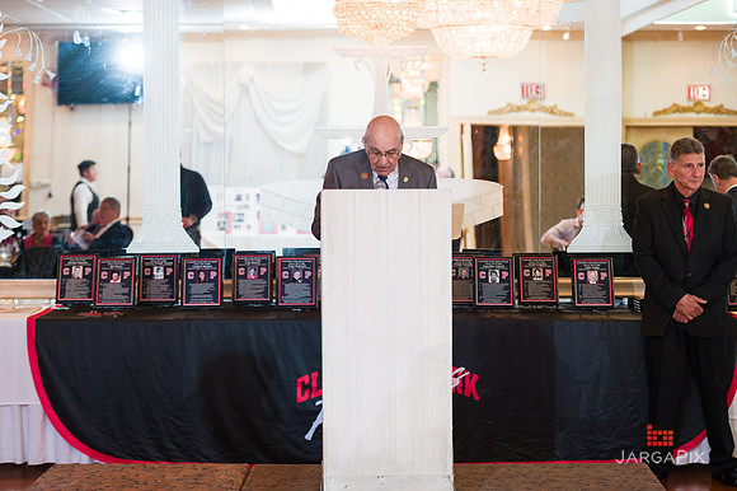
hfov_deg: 22.0
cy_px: 240
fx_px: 1893
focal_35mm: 93
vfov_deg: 14.8
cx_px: 359
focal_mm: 90
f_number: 3.2
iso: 1000
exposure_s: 1/200
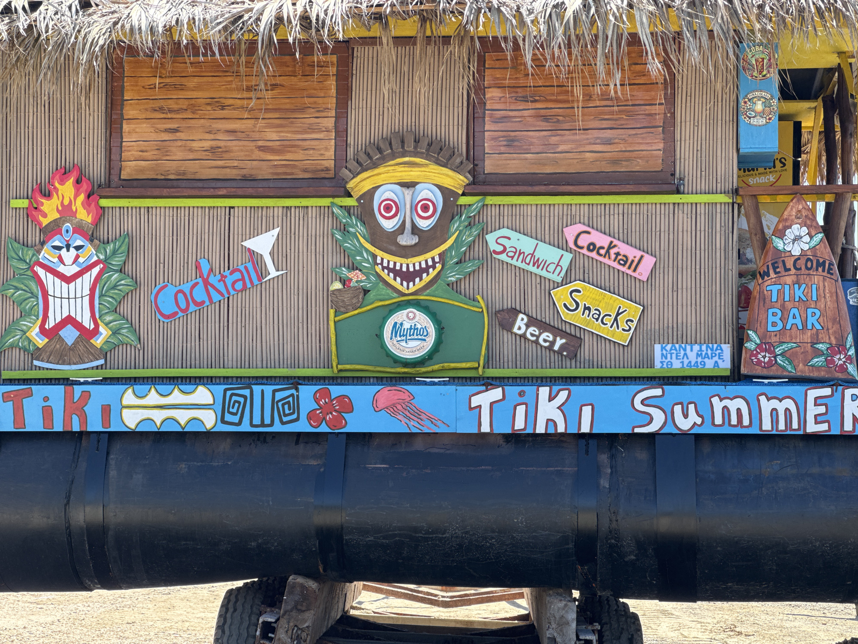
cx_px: 429
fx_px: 1909
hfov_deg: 25.3
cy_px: 322
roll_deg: -2.6
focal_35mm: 77
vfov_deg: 19.1
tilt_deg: +4.7
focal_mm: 9
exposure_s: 1/206
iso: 25
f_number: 2.8
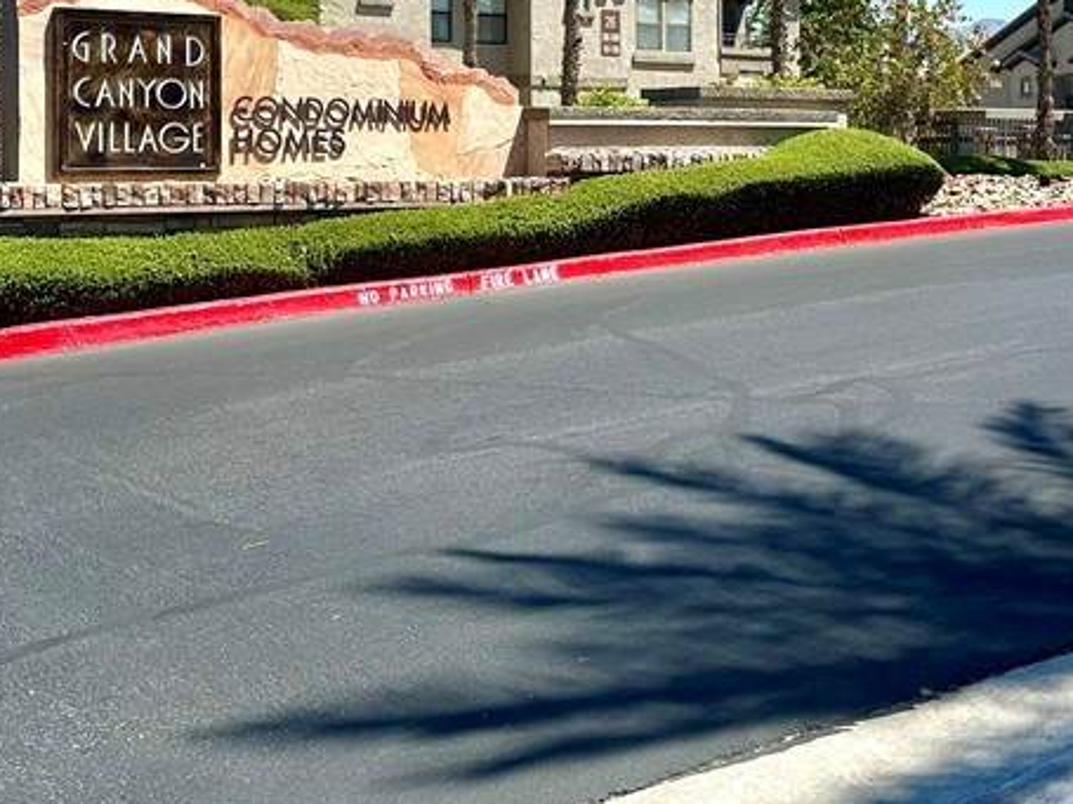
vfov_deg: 26.4
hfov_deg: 35.5
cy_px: 134
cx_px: 627
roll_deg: +0.5
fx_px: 1673
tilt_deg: +1.2
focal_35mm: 54
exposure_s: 1/4184
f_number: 1.78
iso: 80
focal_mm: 6.86
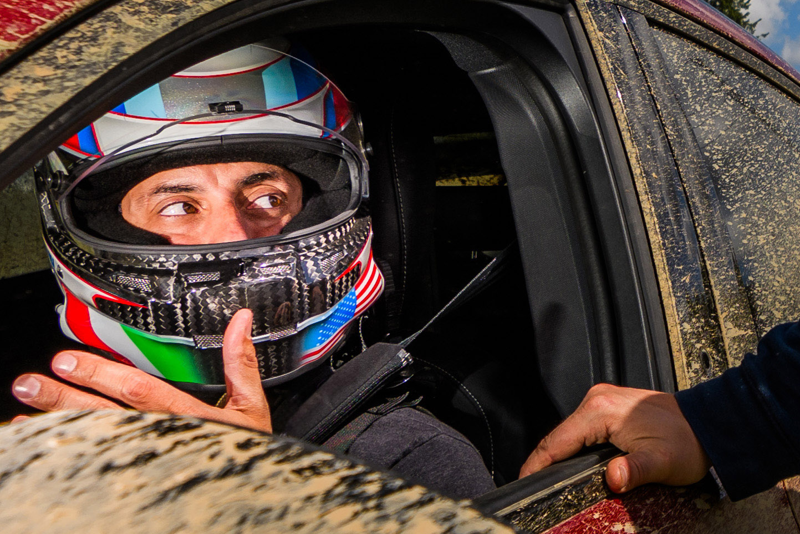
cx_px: 824
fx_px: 1398
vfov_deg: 21.6
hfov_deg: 29.5
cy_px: 213
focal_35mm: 63
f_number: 4
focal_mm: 11
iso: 100
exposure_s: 1/640
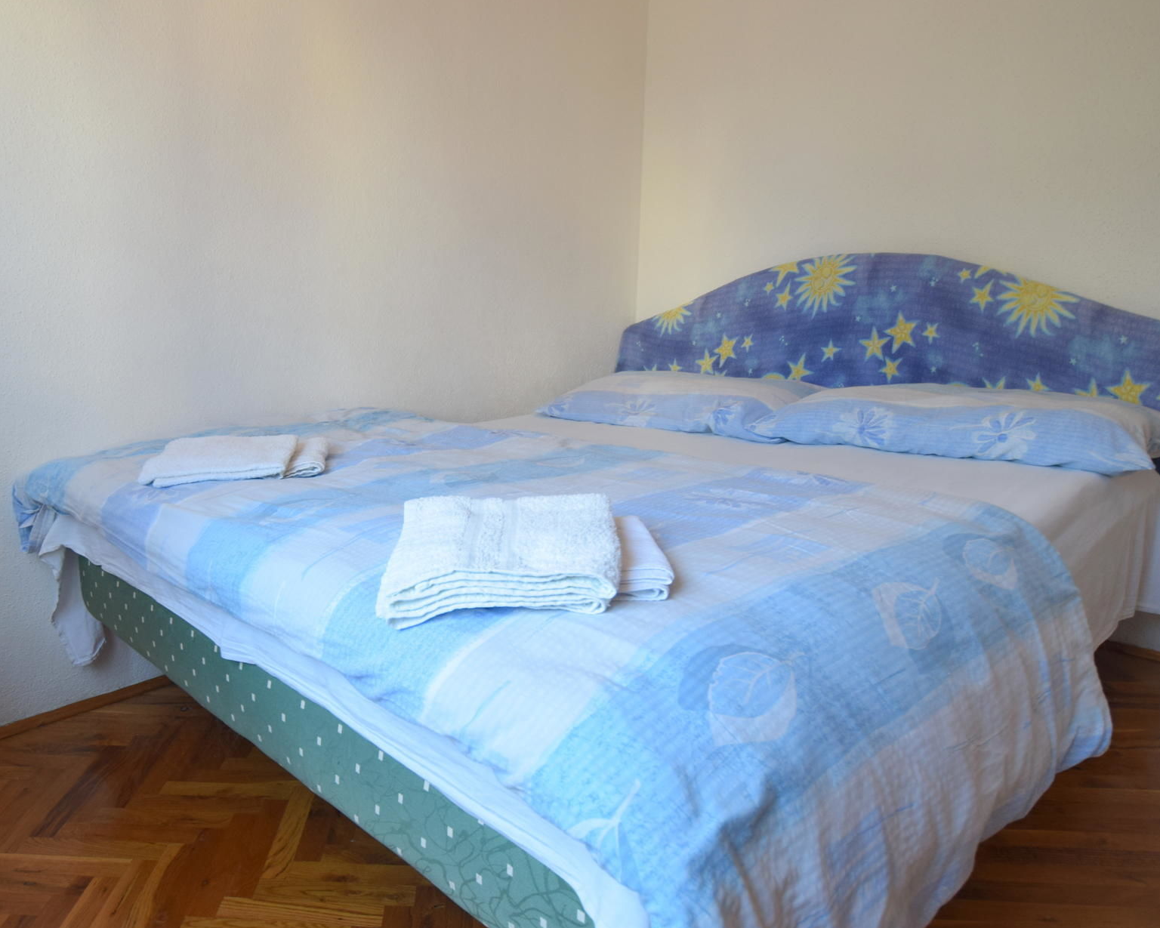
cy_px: 455
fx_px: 755
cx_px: 398
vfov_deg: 63.1
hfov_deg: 73.0
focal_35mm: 22
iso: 400
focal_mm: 10
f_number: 4
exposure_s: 1/60
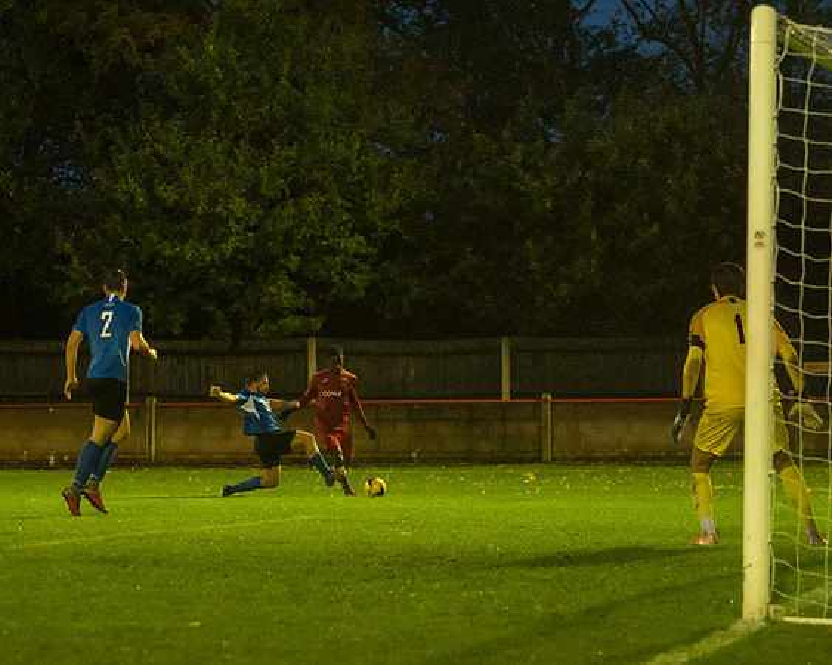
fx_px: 3789
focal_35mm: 154
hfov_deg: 12.5
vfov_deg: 10.0
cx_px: 277
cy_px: 370
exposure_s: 1/1000
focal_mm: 82
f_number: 2.8
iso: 5000
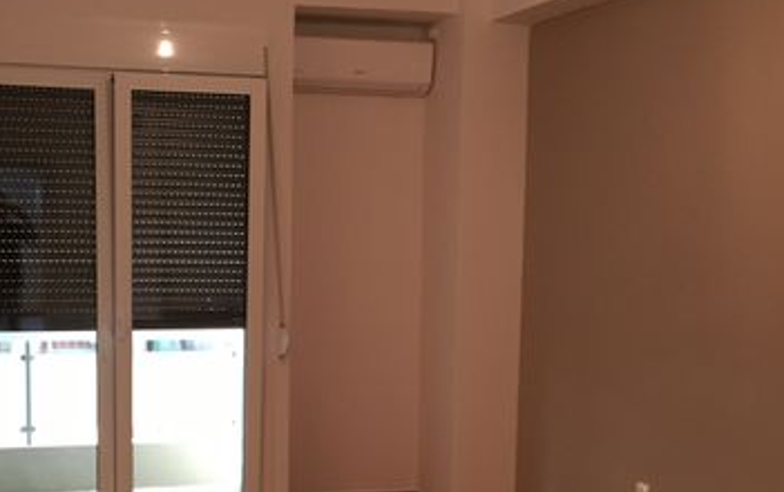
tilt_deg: -8.7
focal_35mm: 56
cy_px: 367
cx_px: 340
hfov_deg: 36.2
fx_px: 1197
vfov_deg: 23.0
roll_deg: -1.1
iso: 125
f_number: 2.2
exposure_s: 1/33
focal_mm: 4.15
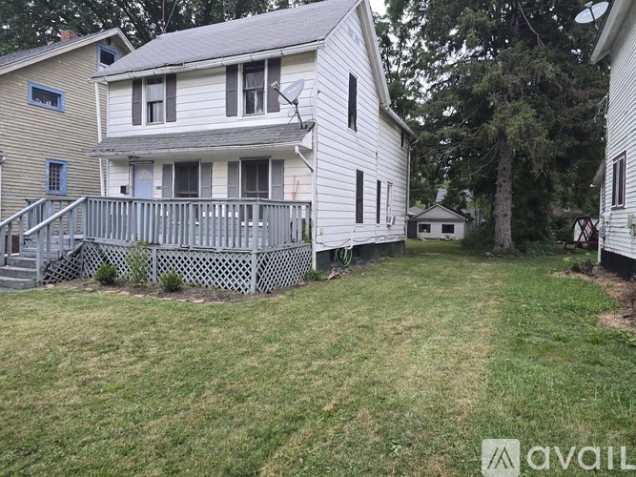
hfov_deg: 73.9
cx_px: 318
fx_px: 423
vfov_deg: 58.9
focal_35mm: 23
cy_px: 238
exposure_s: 1/60
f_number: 1.7
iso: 100
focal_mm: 6.3
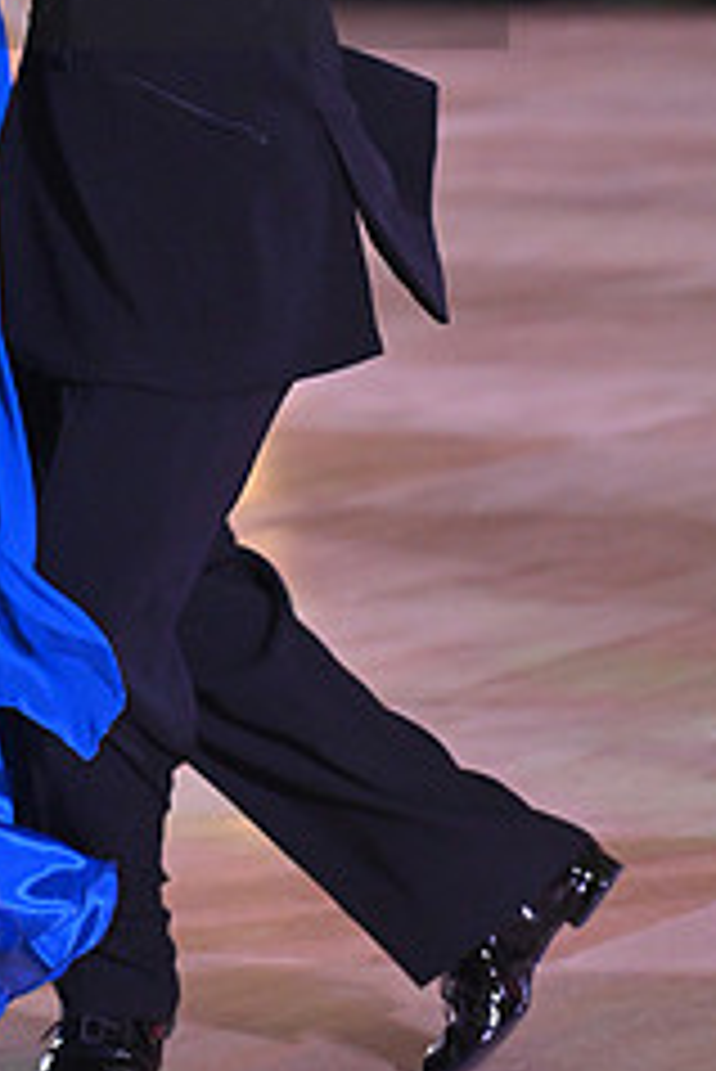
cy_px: -99
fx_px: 10545
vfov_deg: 5.8
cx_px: -110
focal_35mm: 354
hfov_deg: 3.9
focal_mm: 145
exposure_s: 1/400
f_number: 4.5
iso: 3200
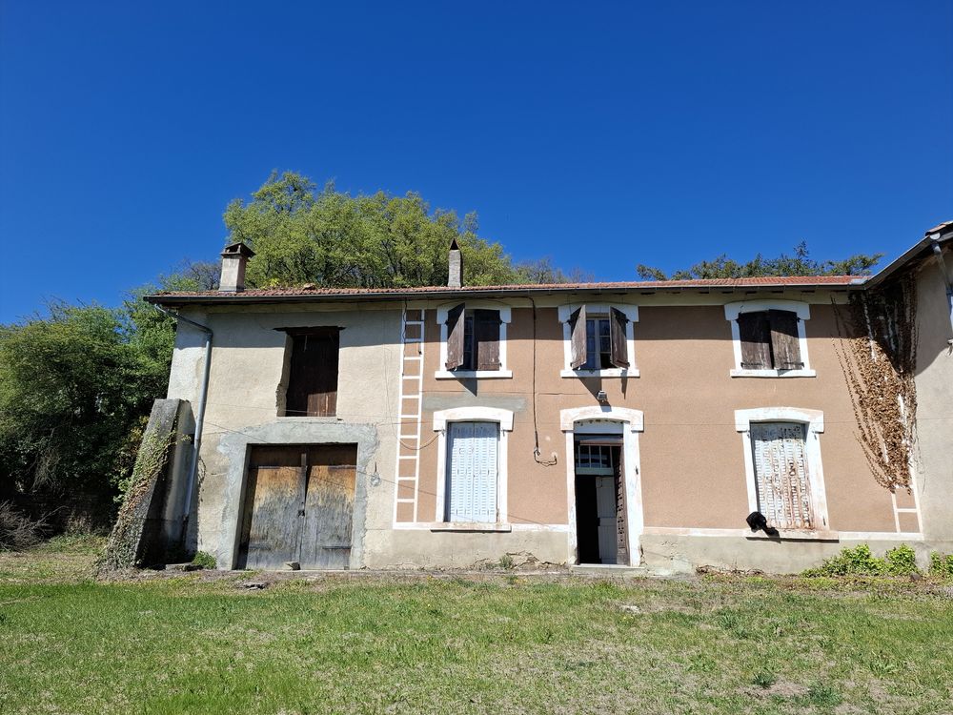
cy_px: 358
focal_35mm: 23
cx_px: 476
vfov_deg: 58.9
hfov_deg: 73.9
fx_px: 633
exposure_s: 1/1786
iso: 50
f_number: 1.8
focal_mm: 5.54
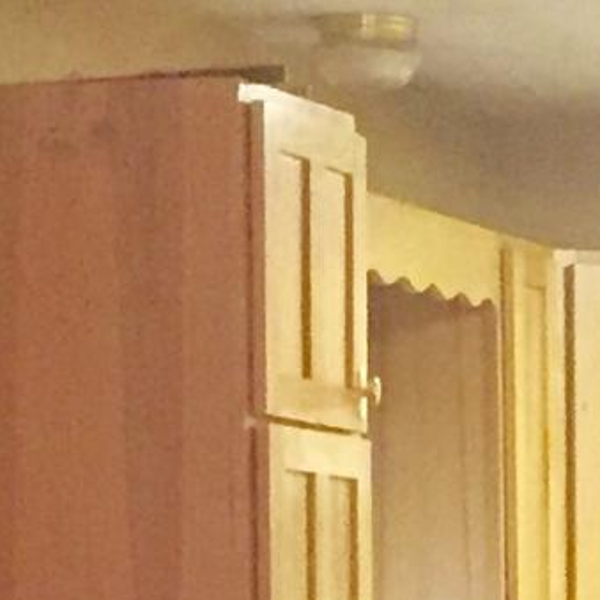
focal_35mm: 227
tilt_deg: -5.9
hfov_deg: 7.7
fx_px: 4451
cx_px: 671
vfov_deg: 7.5
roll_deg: +0.2
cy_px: 1113
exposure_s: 1/30
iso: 320
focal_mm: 4.15
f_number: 2.2
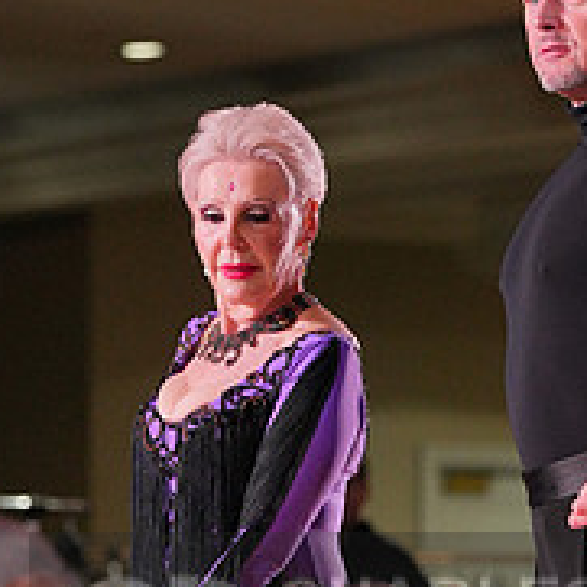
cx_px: 478
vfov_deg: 5.0
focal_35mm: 349
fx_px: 6696
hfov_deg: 5.0
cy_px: 642
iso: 2000
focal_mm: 128
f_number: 4
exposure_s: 1/500
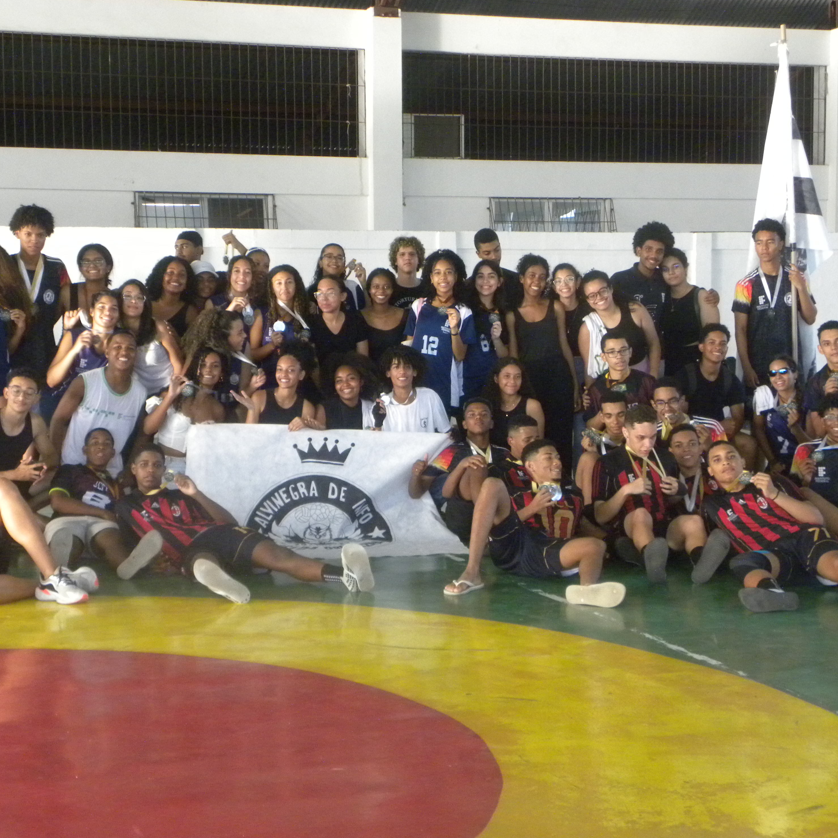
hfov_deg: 27.7
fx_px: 1698
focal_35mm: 62
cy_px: 416
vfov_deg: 27.7
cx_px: 403
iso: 400
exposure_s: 1/69.5
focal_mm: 9.2
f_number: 3.5
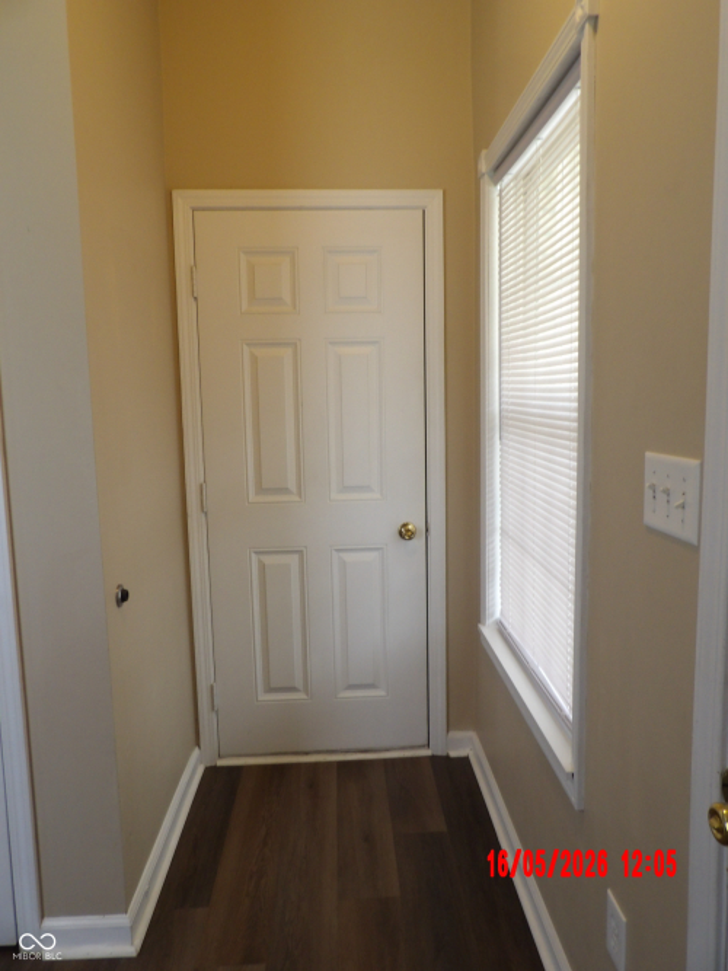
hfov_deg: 56.8
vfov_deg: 71.6
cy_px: 486
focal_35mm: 24
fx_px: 673
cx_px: 364
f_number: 3.2
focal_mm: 4.3
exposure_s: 1/32
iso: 200
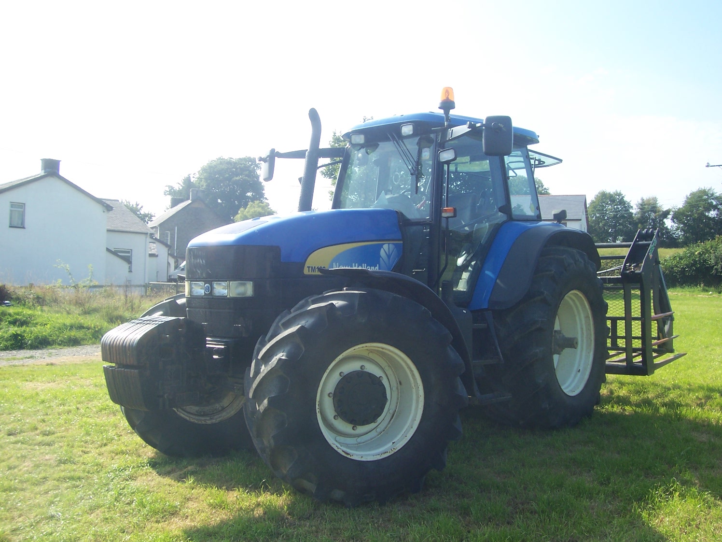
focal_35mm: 34
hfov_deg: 54.0
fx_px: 709
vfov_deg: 41.8
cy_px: 271
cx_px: 361
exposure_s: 1/180
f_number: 5.6
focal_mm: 5.6
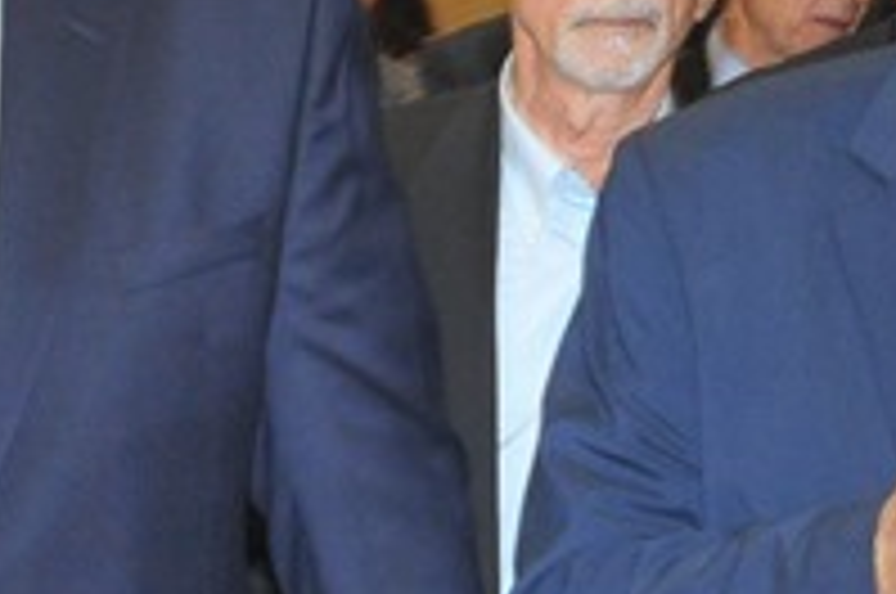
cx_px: 1063
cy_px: 358
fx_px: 4199
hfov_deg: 11.9
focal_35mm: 169
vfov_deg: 8.1
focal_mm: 28
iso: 1000
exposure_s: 1/60
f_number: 7.1
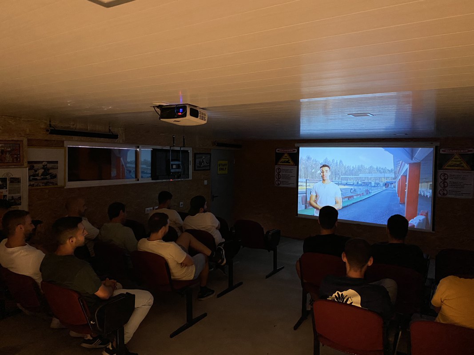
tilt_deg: -5.0
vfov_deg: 53.1
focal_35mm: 26
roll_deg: +0.0
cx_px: 237
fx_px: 356
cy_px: 178
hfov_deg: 67.3
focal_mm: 4.25
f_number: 1.8
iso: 500
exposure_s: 1/40
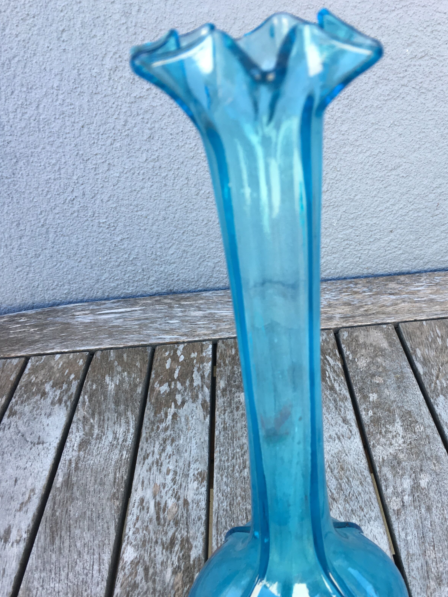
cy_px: 370
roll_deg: +2.9
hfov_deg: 38.4
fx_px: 638
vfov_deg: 49.7
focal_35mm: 37
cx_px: 281
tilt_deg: -33.4
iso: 32
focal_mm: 4.15
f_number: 2.2
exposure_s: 1/100
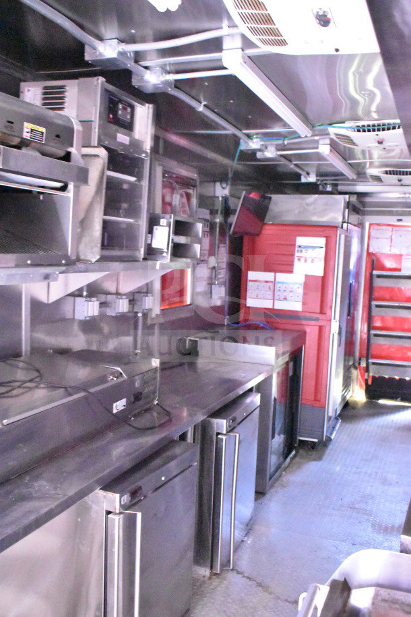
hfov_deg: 38.4
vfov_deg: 55.1
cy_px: 308
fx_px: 591
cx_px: 206
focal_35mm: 34
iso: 25600
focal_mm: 23
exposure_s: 1/8
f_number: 3.8
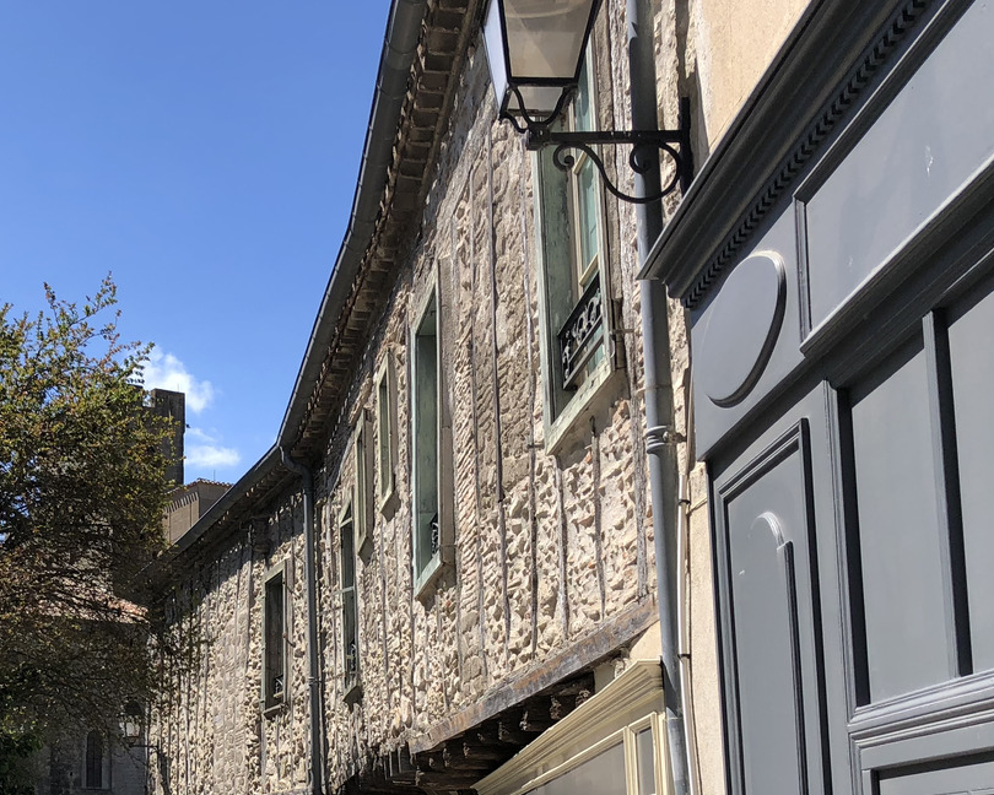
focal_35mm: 54
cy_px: 666
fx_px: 1589
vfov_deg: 27.4
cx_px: 117
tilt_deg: +8.7
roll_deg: +0.1
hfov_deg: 33.1
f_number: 1.8
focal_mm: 4
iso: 20
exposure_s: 1/1200
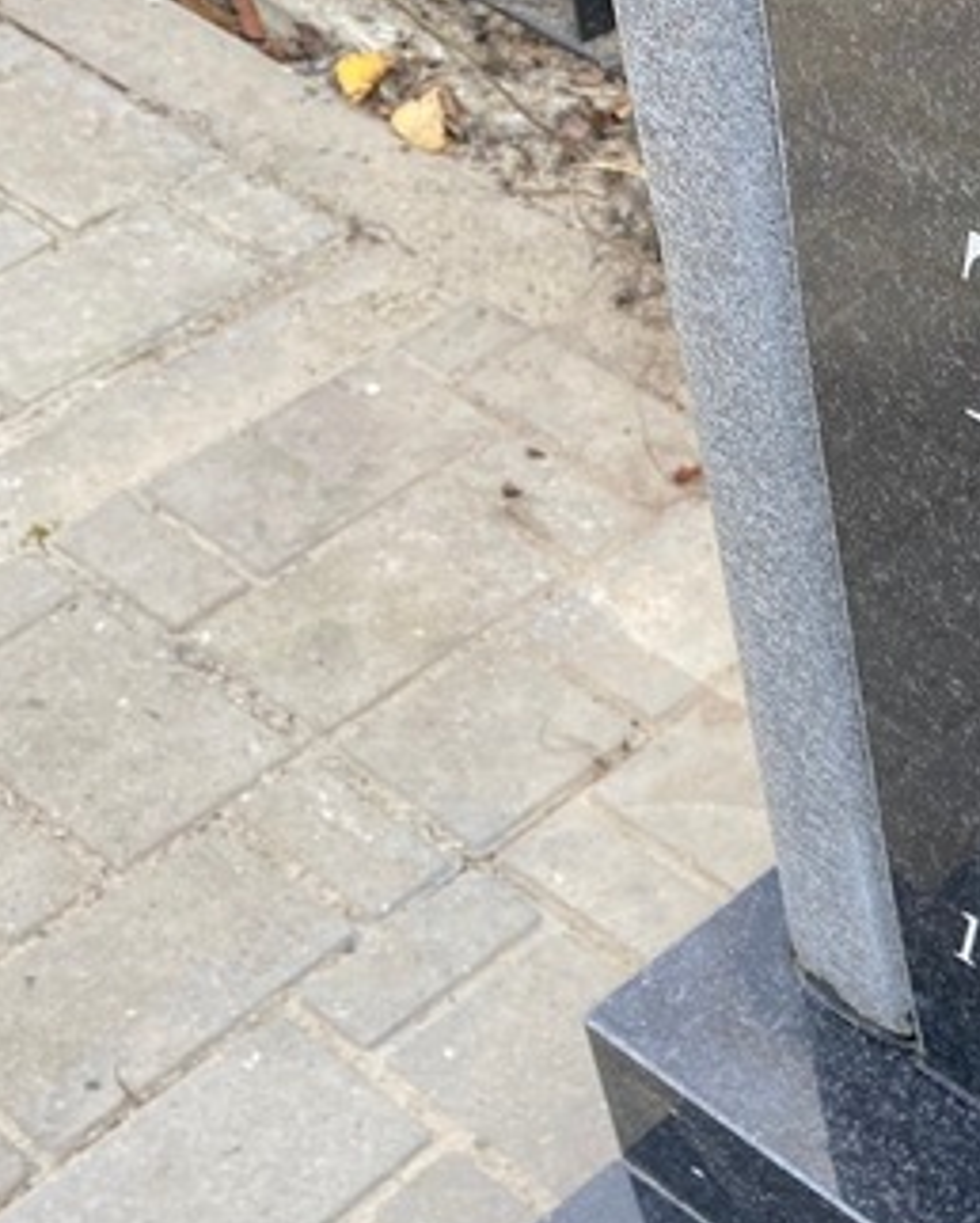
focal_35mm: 63
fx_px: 2282
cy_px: 1010
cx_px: 1322
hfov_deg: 21.6
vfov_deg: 29.2
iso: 32
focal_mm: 4.25
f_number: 1.8
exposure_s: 1/342
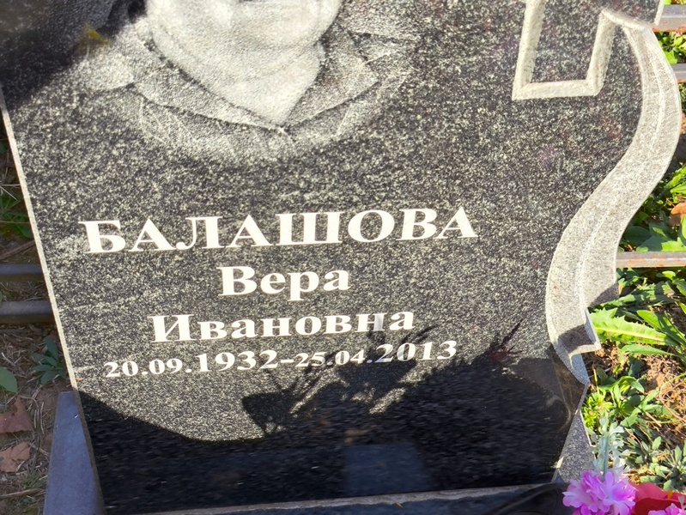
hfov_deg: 38.2
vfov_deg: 29.1
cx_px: 343
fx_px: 991
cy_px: 258
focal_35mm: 50
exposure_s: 1/737
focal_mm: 4.71
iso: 50
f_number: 1.7
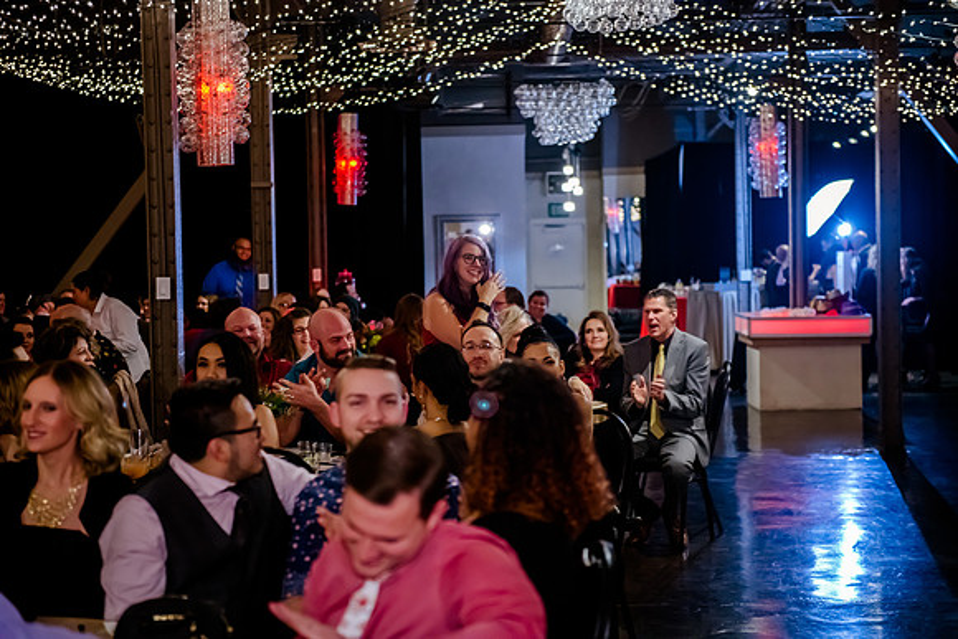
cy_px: 320
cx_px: 479
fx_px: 1863
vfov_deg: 19.5
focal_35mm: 70
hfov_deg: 28.8
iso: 5000
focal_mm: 70
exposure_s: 1/160
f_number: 2.8
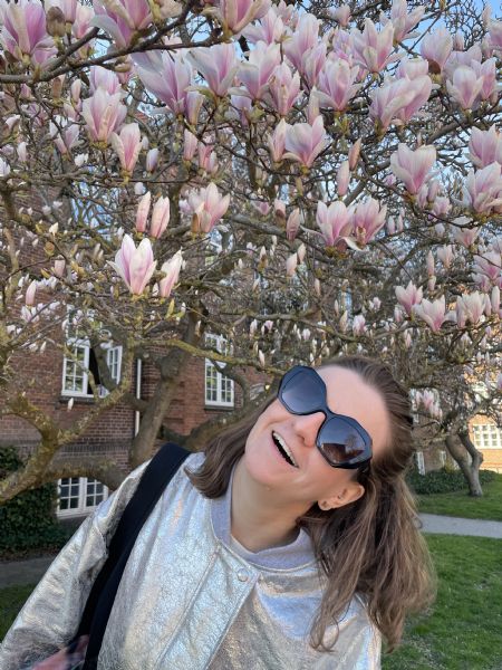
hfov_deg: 53.1
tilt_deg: +11.5
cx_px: 251
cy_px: 335
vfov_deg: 67.3
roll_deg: -0.7
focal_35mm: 26
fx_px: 503
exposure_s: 1/241
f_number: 1.6
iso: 32
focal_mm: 4.2
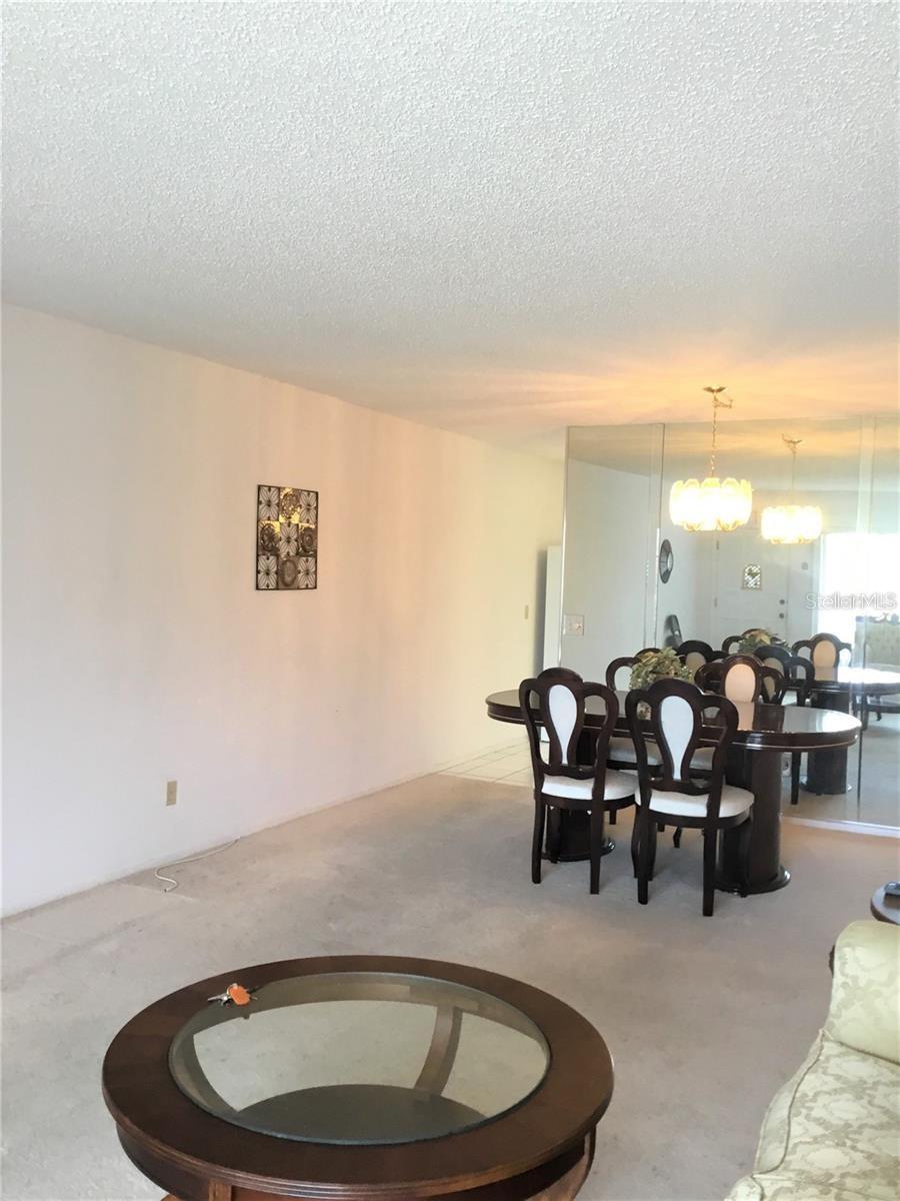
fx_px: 1075
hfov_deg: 45.4
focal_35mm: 31
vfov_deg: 58.4
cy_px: 600
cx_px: 450
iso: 50
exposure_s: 1/30
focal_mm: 3.3
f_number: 2.4
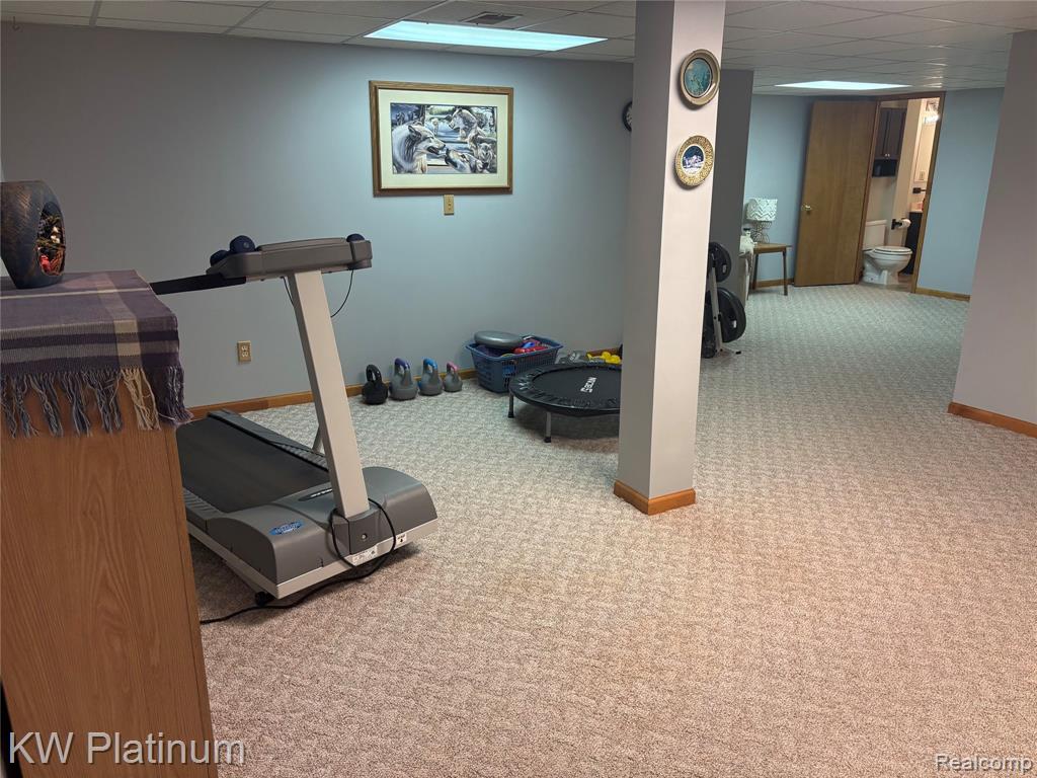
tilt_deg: -16.5
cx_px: 518
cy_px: 389
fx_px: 779
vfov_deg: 53.1
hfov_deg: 67.3
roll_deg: +0.5
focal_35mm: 26
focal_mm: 5.96
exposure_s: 1/120
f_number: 1.6
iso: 125
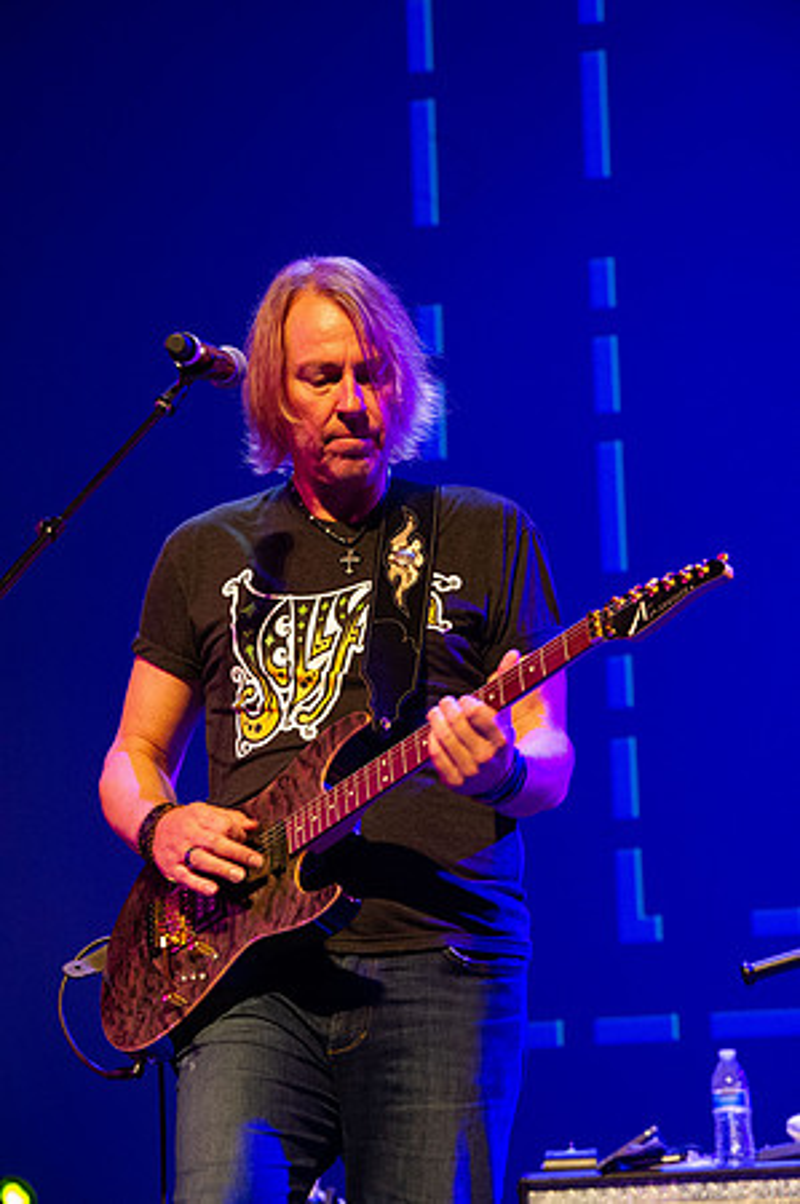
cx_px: 400
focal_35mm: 125
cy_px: 602
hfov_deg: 10.9
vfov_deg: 16.4
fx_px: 4176
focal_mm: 125
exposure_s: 1/160
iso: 8000
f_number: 7.1
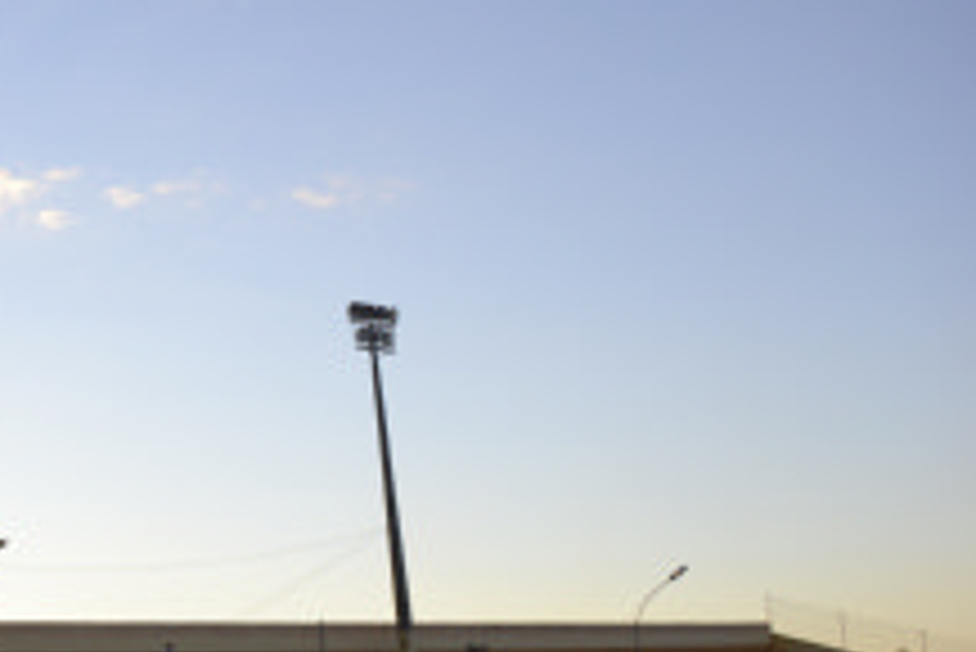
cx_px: -130
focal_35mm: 69
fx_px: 1872
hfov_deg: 26.6
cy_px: 510
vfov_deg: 19.6
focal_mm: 20
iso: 100
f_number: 5.6
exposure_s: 1/125
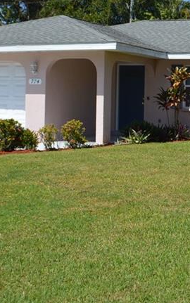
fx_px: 720
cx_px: 210
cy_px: 98
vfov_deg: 23.7
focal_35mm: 87
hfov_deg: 14.7
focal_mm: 24
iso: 100
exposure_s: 1/250
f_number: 8
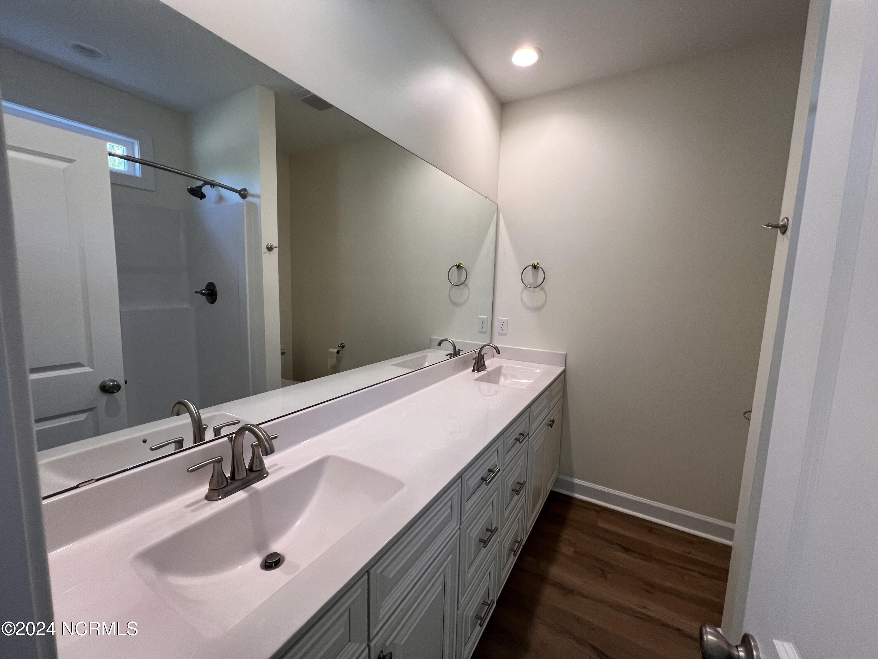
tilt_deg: -7.0
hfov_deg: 106.2
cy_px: 330
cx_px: 439
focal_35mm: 13
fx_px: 330
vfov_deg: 89.9
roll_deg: -1.0
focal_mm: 1.57
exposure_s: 1/120
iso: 100
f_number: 1.8
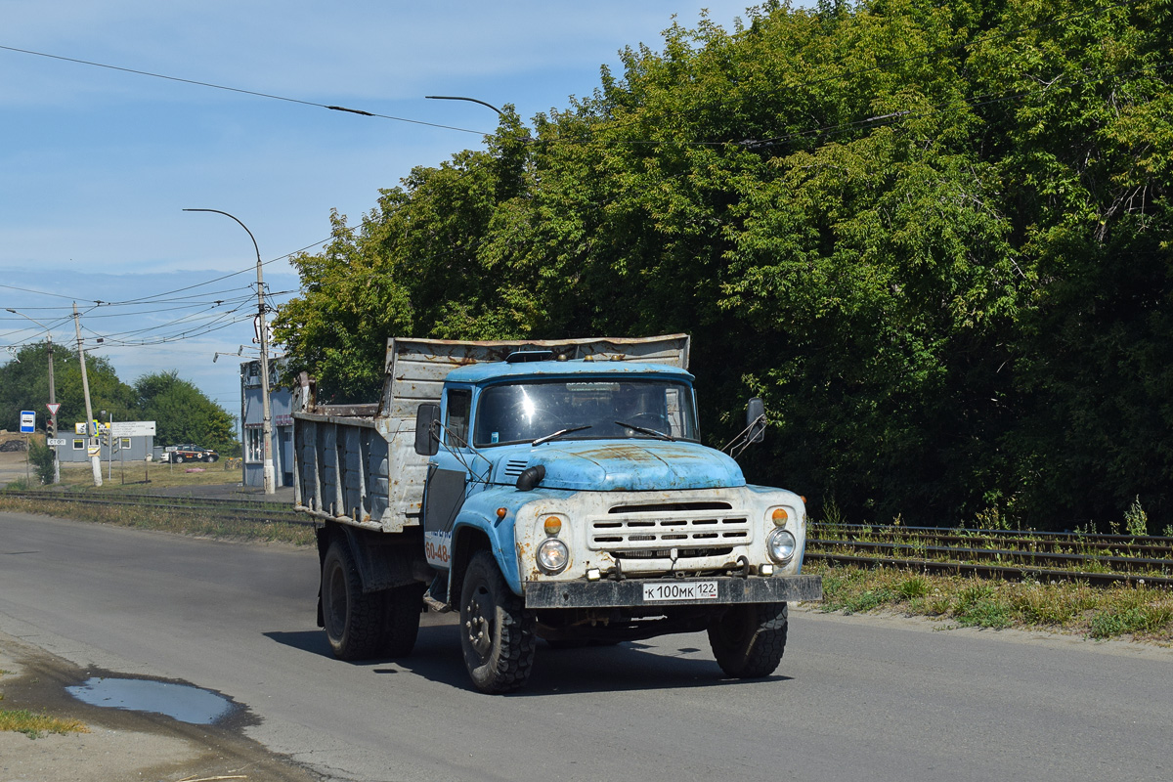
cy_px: 391
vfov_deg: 22.6
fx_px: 1955
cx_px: 586
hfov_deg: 33.4
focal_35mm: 60
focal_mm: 40
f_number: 7.1
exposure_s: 1/1250
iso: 200
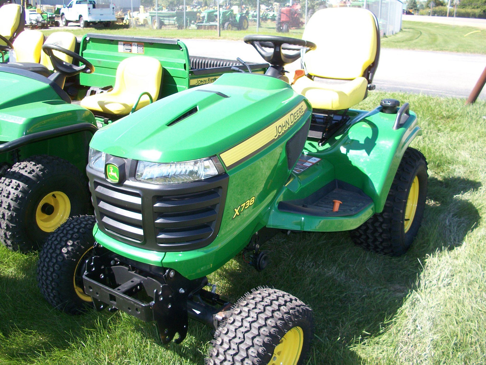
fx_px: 491
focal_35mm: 35
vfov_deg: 40.7
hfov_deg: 52.6
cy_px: 182
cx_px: 243
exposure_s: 1/320
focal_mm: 6.3
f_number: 3.1
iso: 80
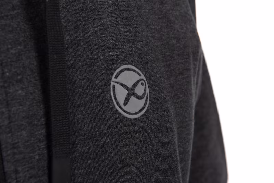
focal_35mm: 70
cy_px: 92
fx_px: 533
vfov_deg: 19.5
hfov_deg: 28.8
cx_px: 137
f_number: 13
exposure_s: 1/160
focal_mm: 70
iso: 160
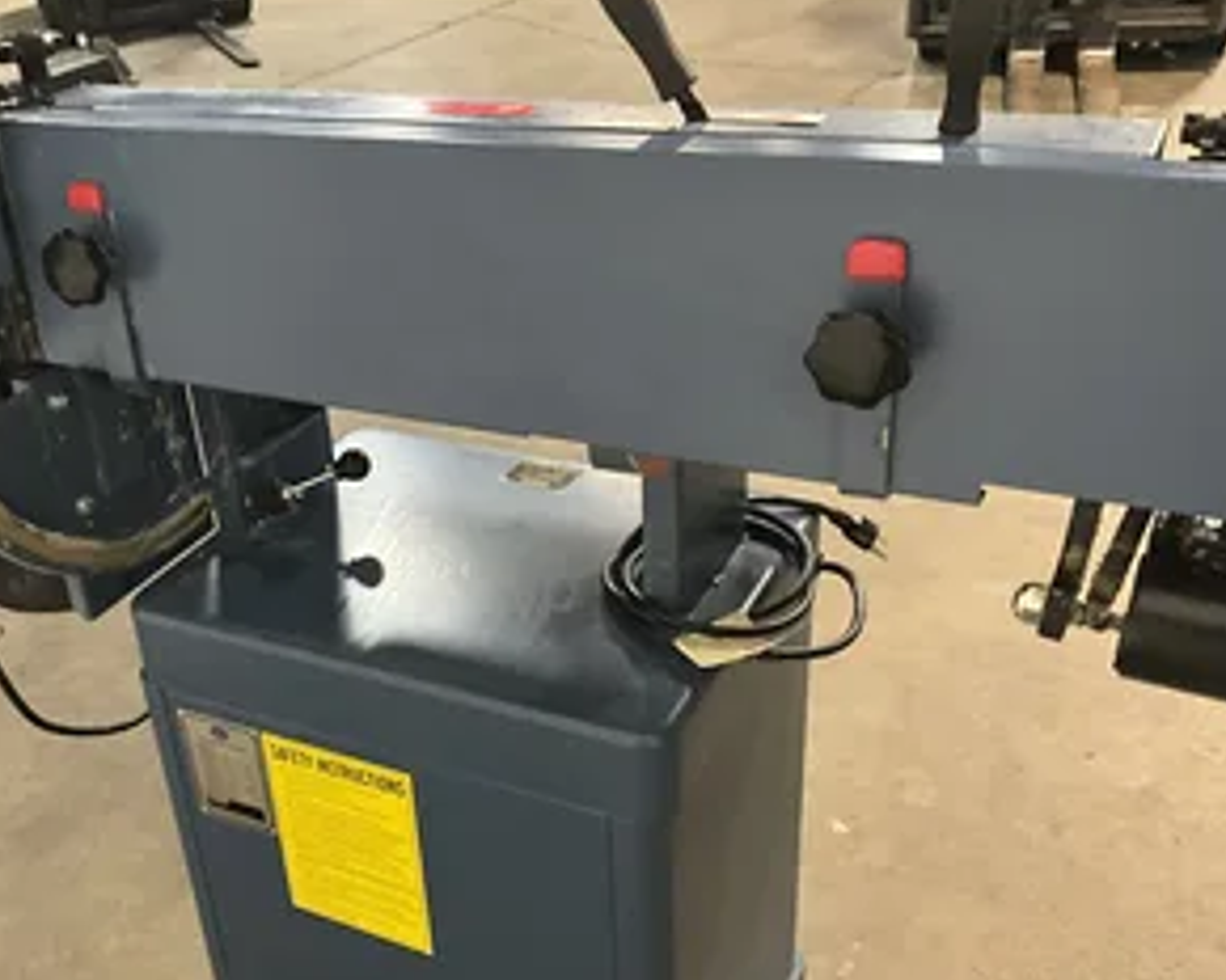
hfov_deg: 46.3
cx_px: 431
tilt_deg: -32.0
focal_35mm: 39
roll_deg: +5.8
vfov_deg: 38.1
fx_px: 1415
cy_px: 587
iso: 500
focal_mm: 3
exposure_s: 1/30
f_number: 1.8
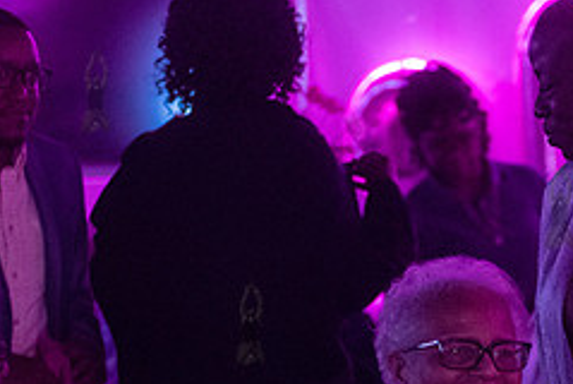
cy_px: 438
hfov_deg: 10.0
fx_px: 3267
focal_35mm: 205
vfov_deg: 6.7
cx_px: 559
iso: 10000
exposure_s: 1/250
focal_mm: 80
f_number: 3.2
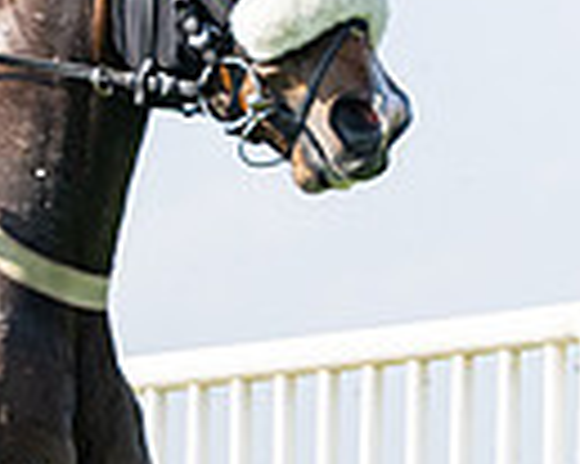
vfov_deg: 3.2
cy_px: 416
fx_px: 8319
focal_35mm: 485
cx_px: 596
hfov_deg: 4.0
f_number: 3.2
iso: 400
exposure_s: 1/4000
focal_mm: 70
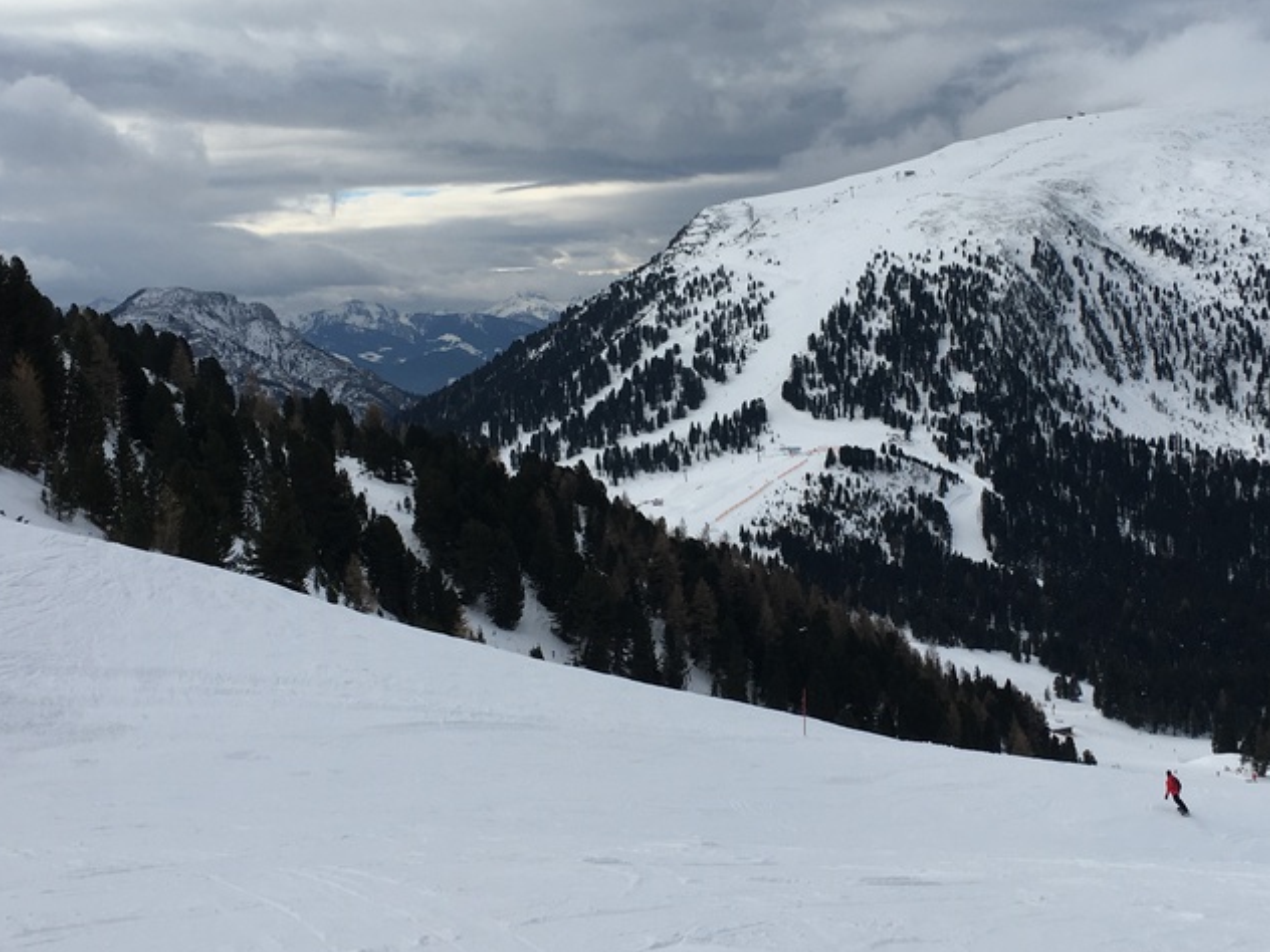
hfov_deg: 40.3
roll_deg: +2.9
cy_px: 414
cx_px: 729
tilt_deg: -3.2
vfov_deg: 30.8
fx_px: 1724
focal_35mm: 47
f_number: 2.2
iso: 25
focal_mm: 4.15
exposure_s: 1/1538
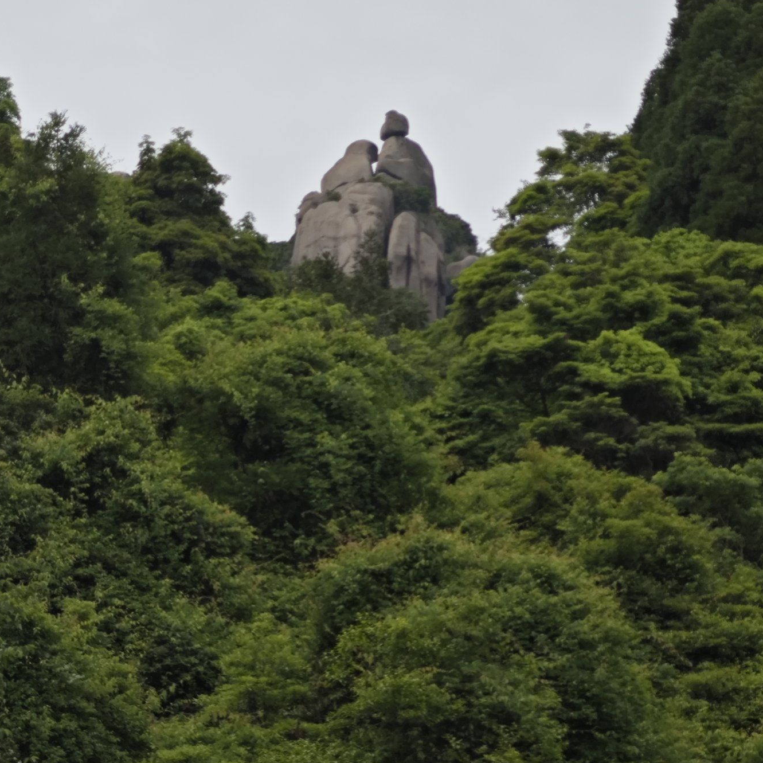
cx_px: 240
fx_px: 3391
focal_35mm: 136
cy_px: 484
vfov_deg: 12.8
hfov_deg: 12.8
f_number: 2
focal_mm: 9
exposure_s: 1/667
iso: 50
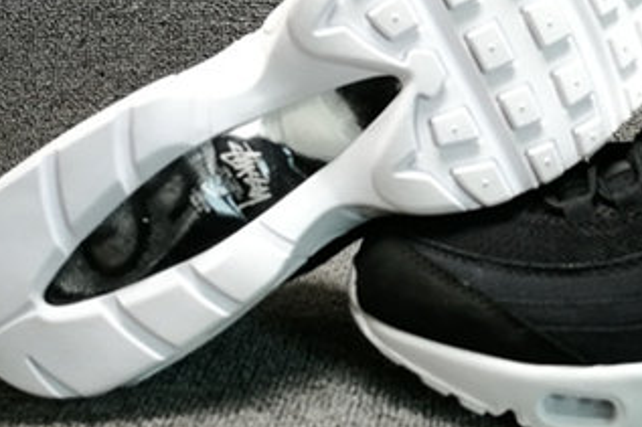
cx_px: 541
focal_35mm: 62
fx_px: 1105
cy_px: 119
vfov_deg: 21.7
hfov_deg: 31.3
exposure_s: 1/60
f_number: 2.2
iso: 125
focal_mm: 4.5
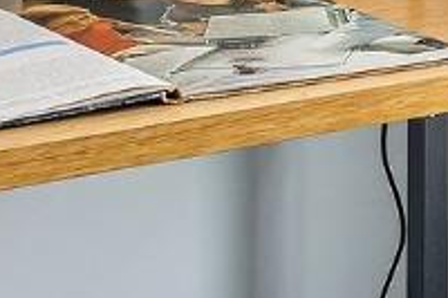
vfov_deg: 4.9
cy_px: -687
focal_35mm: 262
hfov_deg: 7.6
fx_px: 3258
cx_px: 869
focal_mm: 35
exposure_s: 1/20
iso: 200
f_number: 8
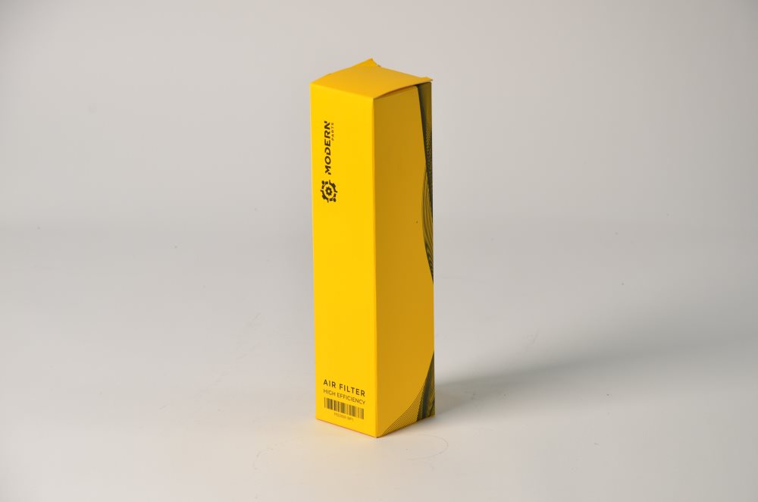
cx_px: 379
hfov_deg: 13.1
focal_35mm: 158
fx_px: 3309
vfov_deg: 8.7
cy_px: 251
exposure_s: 1/13
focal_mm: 105
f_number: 8
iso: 100
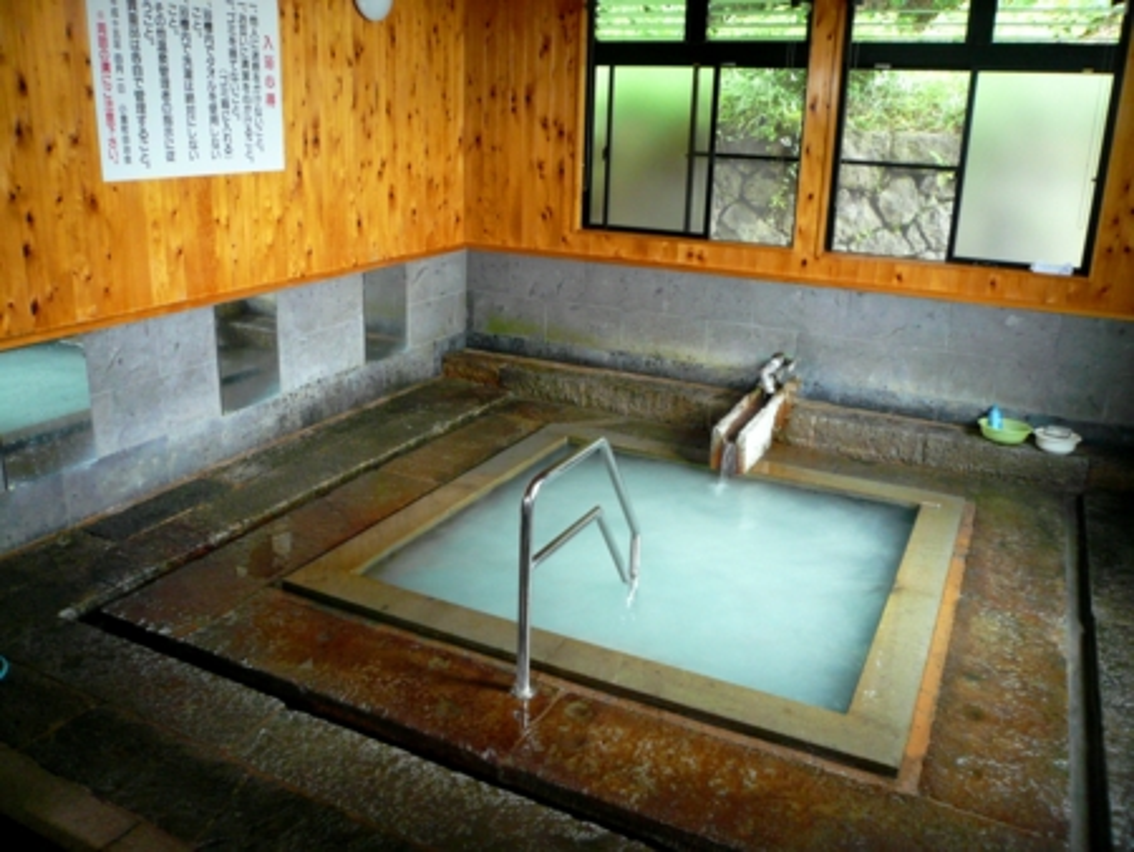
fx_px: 918
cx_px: 567
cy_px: 426
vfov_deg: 49.8
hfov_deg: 63.4
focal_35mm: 28
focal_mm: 4.6
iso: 200
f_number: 2.8
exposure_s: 1/13
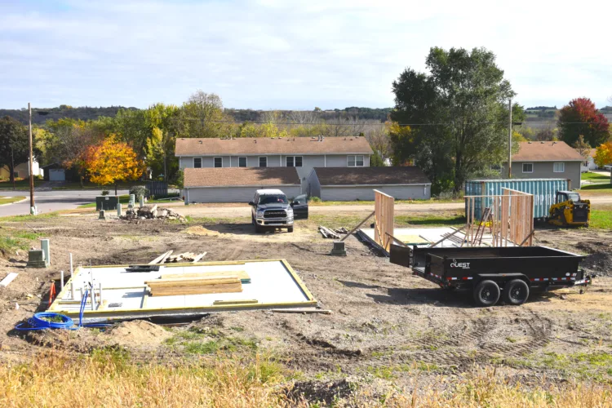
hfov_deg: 46.4
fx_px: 714
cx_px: 306
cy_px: 204
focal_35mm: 42
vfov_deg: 31.9
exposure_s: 1/250
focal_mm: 28
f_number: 8
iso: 100
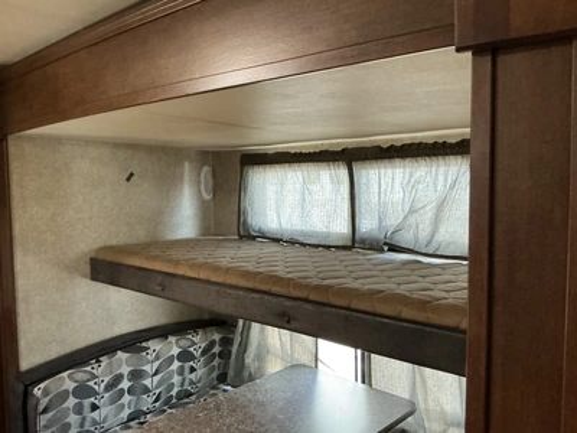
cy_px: 216
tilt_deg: -2.4
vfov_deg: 49.7
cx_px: 288
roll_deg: +1.0
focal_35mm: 28
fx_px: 467
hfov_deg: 63.4
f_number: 1.8
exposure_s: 1/49
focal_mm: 3
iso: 320
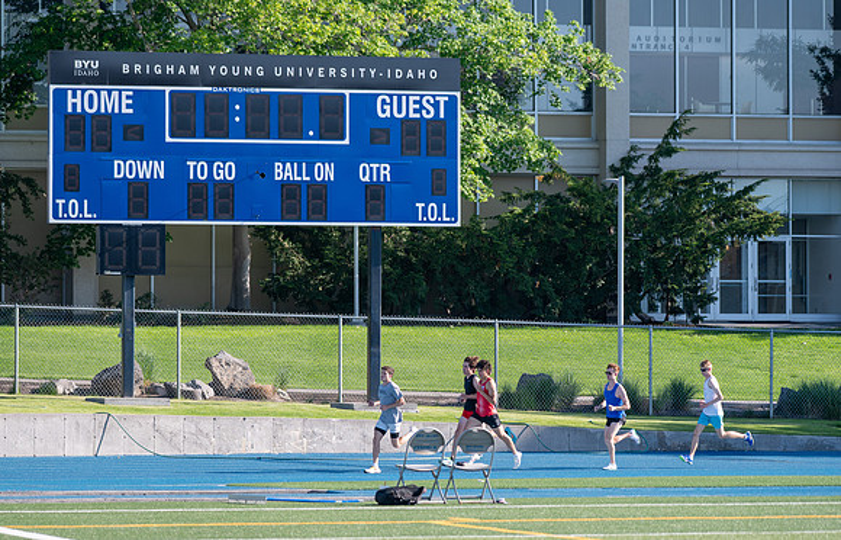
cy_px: 273
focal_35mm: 202
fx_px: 4669
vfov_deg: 6.6
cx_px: 420
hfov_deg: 10.3
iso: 200
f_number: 5.6
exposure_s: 1/500
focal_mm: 200
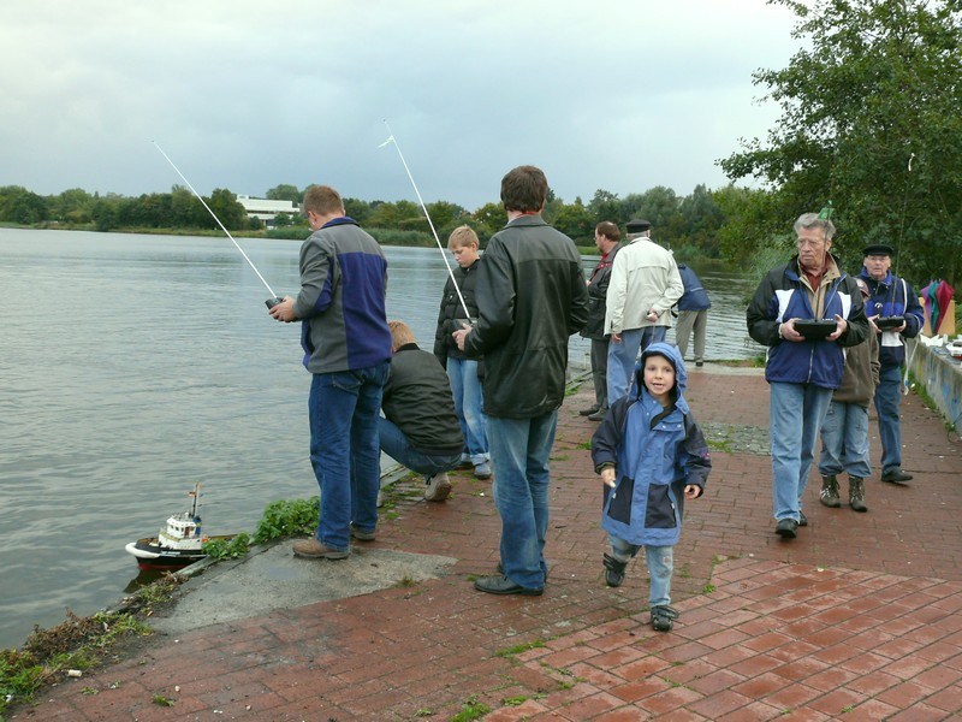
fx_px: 1084
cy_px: 361
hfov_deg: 47.9
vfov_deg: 36.8
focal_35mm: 39
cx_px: 481
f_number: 3.2
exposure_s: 1/100
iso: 200
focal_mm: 8
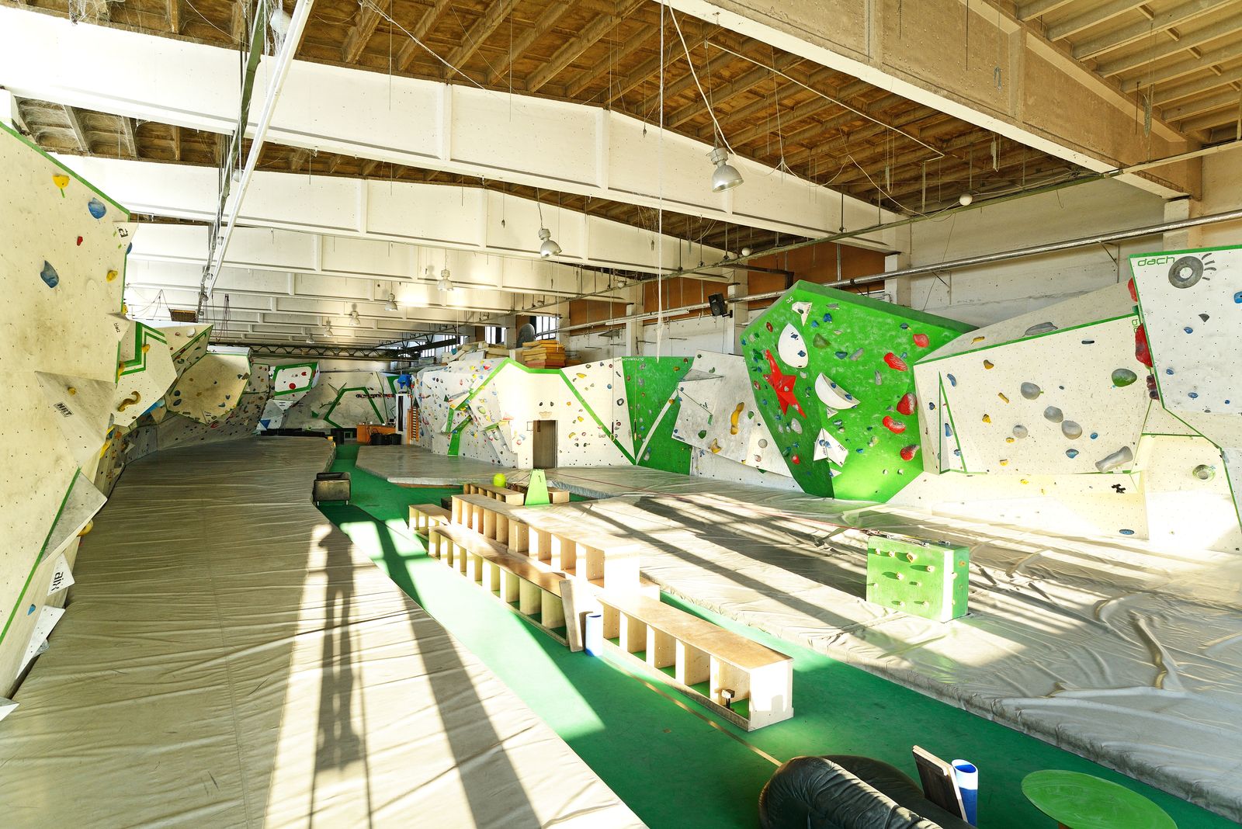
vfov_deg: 62.0
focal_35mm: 20
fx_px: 690
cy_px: 414
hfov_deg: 84.0
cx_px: 621
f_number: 5.6
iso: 400
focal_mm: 20
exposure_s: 1/80
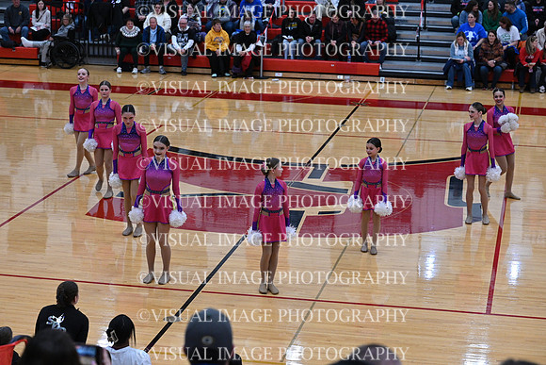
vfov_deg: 16.1
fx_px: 1289
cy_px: 182
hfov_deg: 23.9
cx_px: 273
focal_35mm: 85
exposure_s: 1/400
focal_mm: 85
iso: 4000
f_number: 4
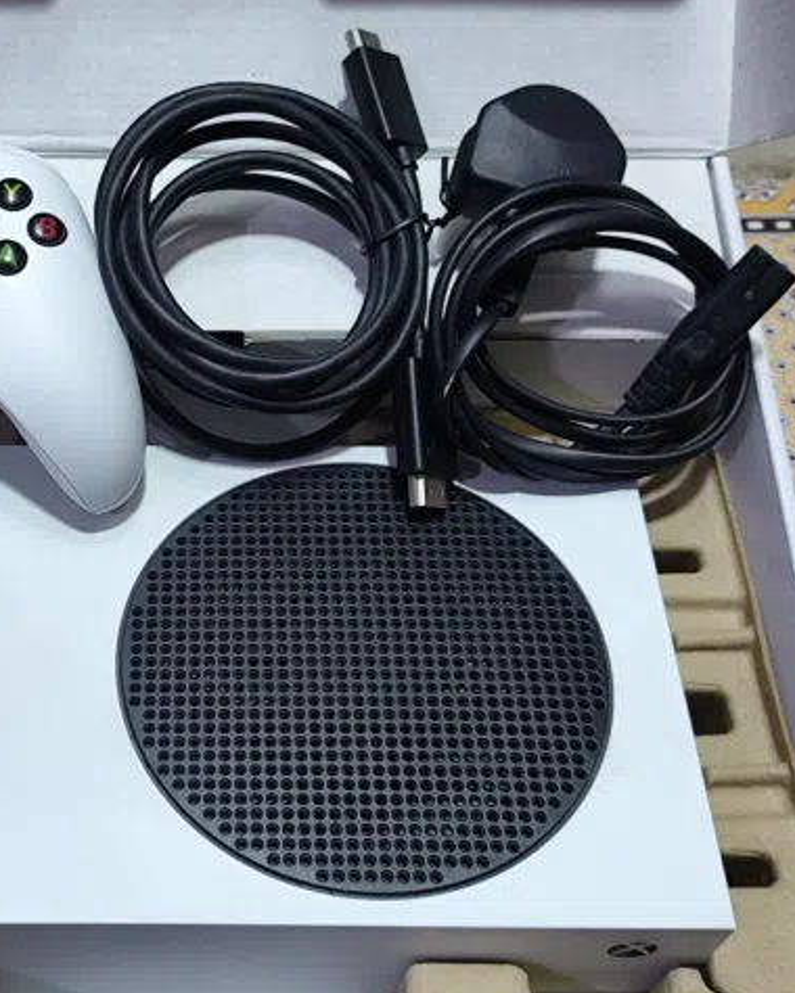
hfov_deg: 32.1
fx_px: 1353
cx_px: 195
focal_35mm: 46
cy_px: 498
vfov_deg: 40.3
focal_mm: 4.71
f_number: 1.79
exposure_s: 1/40
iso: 400
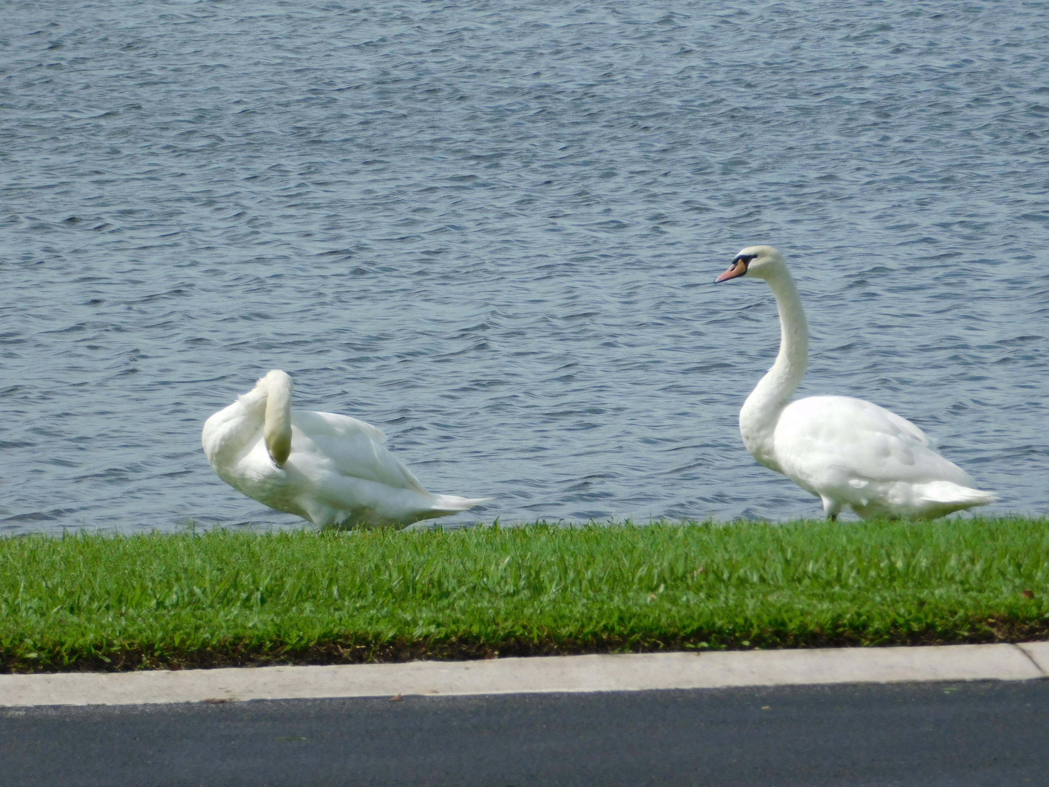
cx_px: 524
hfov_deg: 5.9
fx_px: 10182
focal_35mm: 336
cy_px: 394
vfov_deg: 4.4
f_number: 5.8
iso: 125
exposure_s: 1/640
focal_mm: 59.7
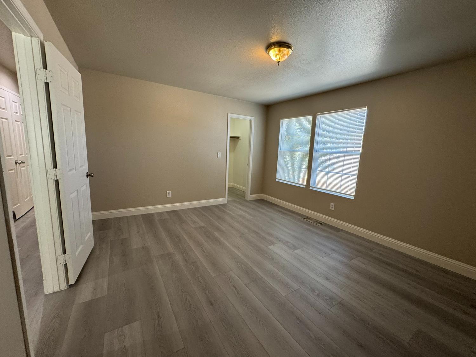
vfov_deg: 85.7
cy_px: 178
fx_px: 193
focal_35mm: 14
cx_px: 238
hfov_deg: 102.1
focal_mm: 2.22
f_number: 2.2
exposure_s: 1/120
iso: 160
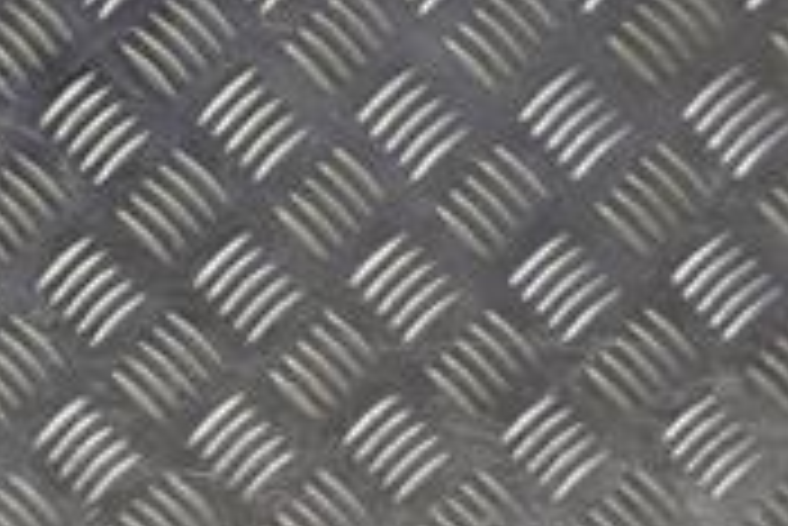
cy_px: 814
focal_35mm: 154
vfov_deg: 8.7
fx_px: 3374
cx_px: -482
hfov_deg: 12.5
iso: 125
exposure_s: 1/30
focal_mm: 30
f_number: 4.5
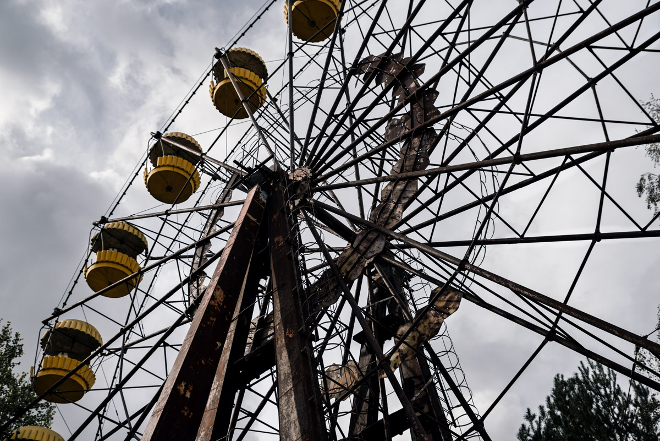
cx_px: 330
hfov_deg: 45.4
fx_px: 789
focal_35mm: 43
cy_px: 220
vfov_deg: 31.2
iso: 100
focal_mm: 43
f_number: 4.5
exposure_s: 1/500
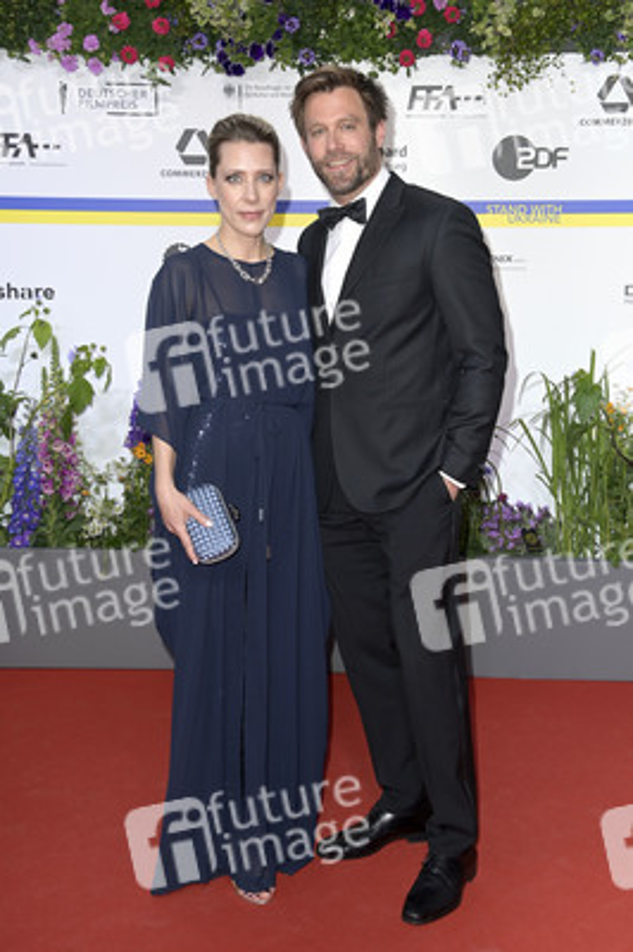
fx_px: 1268
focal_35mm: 48
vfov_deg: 41.1
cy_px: 476
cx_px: 316
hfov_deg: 28.0
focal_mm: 48
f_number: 6.3
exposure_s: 1/250
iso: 640
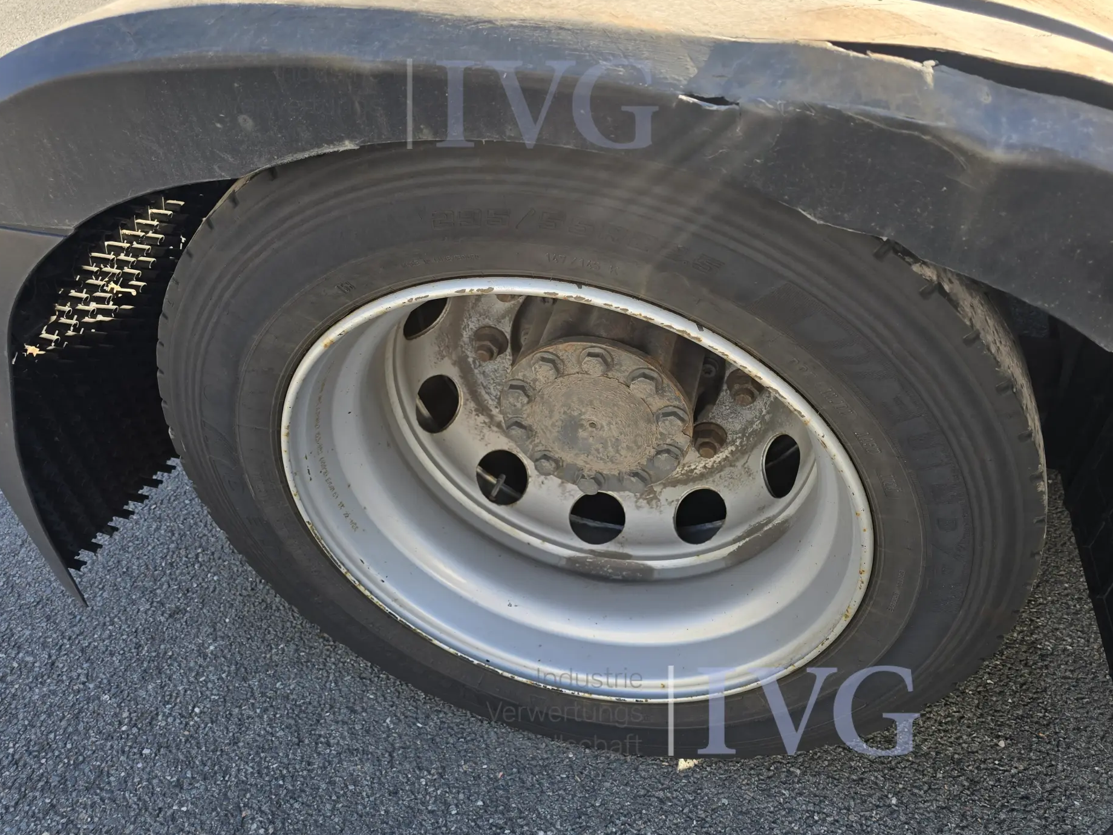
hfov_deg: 71.6
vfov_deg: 56.8
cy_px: 407
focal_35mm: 24
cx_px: 572
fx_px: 772
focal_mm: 6.3
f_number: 1.7
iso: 20
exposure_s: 1/180
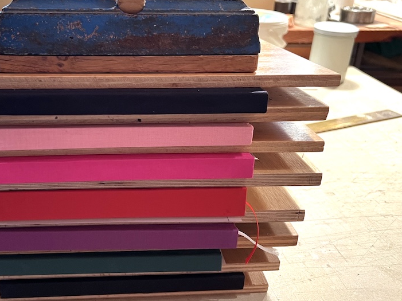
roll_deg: -1.1
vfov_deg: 37.4
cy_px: 111
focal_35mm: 38
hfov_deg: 47.9
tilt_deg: -24.5
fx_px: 441
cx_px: 122
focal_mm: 5.7
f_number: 1.5
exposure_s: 1/50
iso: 320
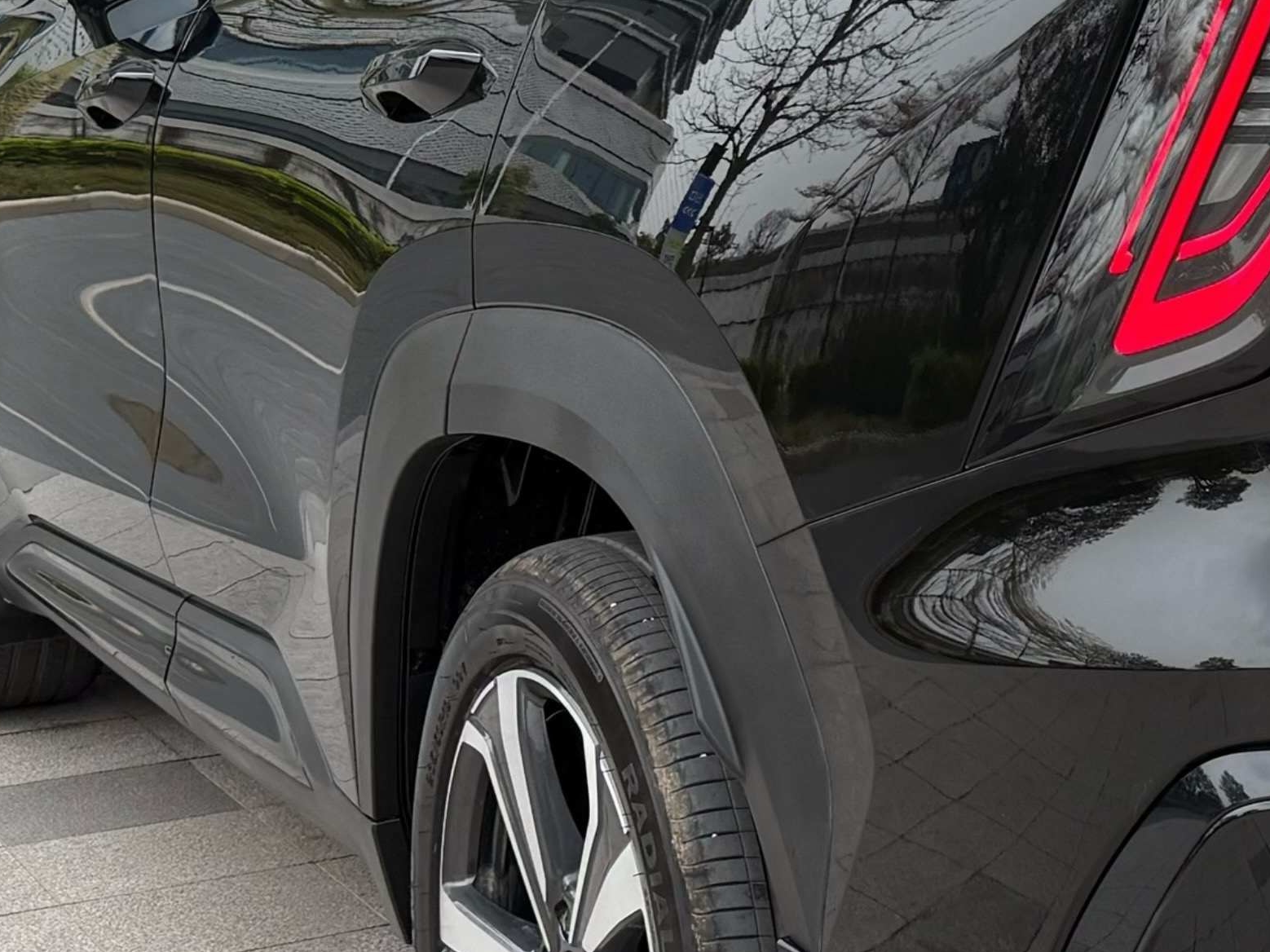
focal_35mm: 88
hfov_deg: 21.3
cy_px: 231
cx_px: 1325
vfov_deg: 16.7
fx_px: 3228
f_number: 1.78
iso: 100
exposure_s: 1/849
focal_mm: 6.76
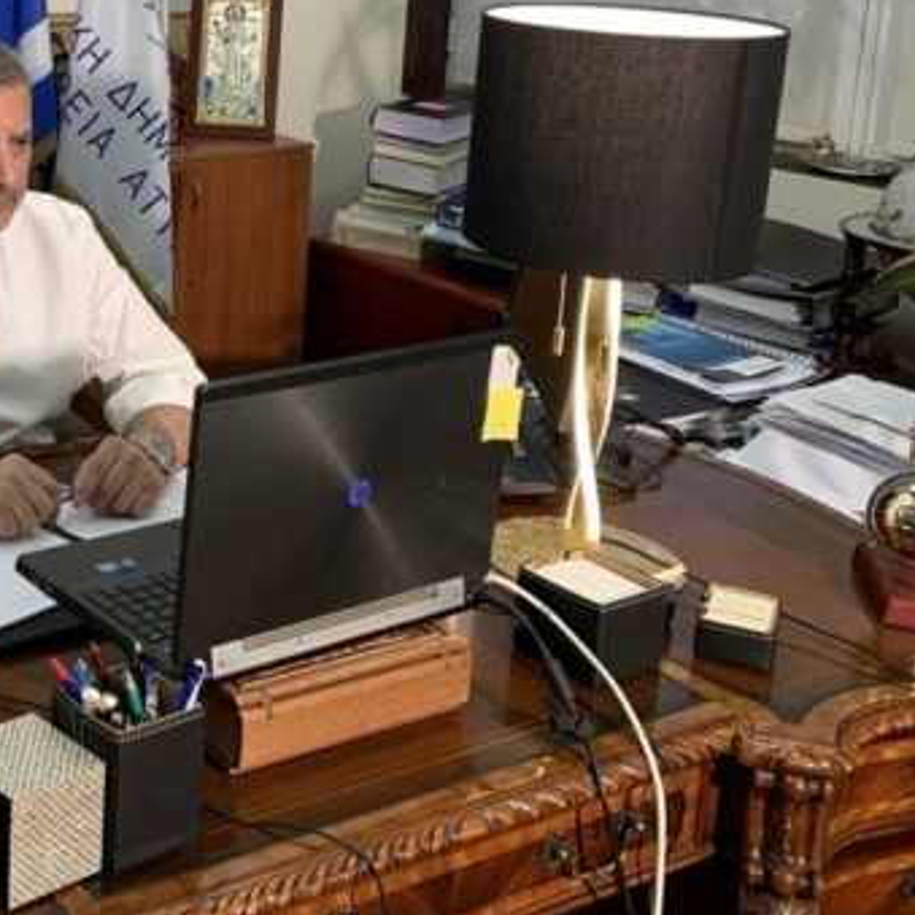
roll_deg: -1.3
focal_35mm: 52
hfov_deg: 29.7
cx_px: -73
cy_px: 162
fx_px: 1555
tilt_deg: -10.2
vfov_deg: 31.8
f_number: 1.8
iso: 40
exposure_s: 1/100
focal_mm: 4.25
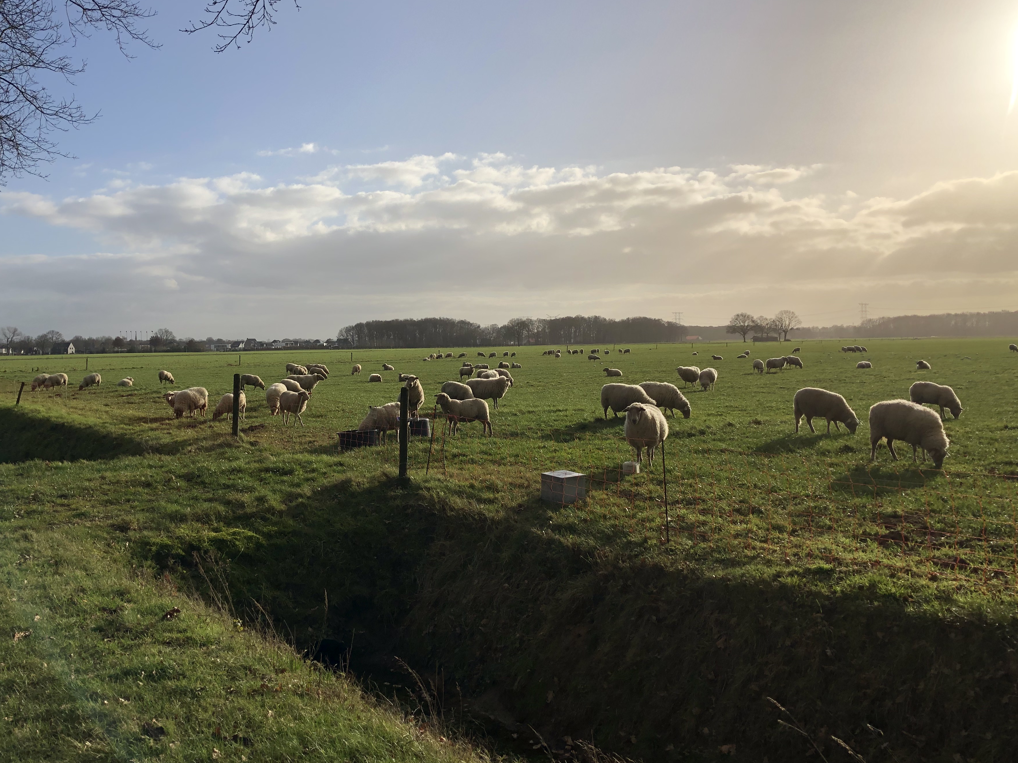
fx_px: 941
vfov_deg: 44.2
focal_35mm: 32
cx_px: 464
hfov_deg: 56.7
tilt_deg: -1.6
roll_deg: +0.1
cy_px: 373
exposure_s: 1/4367
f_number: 1.8
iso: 25
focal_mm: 3.99
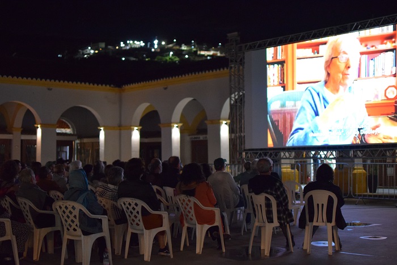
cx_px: 198
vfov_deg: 25.8
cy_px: 132
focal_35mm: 52
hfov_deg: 37.8
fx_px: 579
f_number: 2
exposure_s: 1/50
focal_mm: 35
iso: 3200
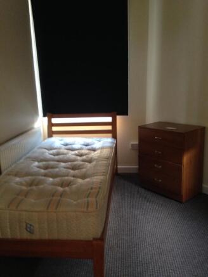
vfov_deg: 55.3
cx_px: 104
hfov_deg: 43.0
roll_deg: +0.0
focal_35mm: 33
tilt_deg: -13.3
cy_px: 138
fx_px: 264
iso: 320
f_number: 2.4
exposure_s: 1/20
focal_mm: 4.12
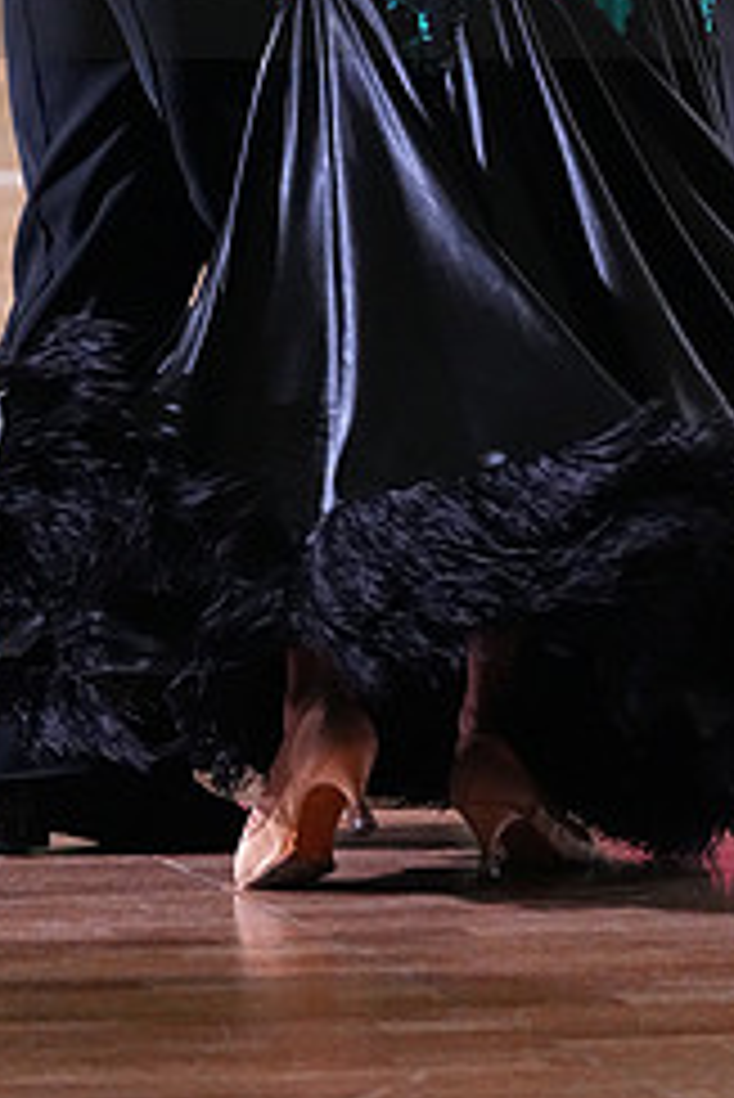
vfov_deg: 4.3
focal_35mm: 476
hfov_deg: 2.9
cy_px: -90
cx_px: 304
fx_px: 14536
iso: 10000
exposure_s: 1/400
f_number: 5
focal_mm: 200
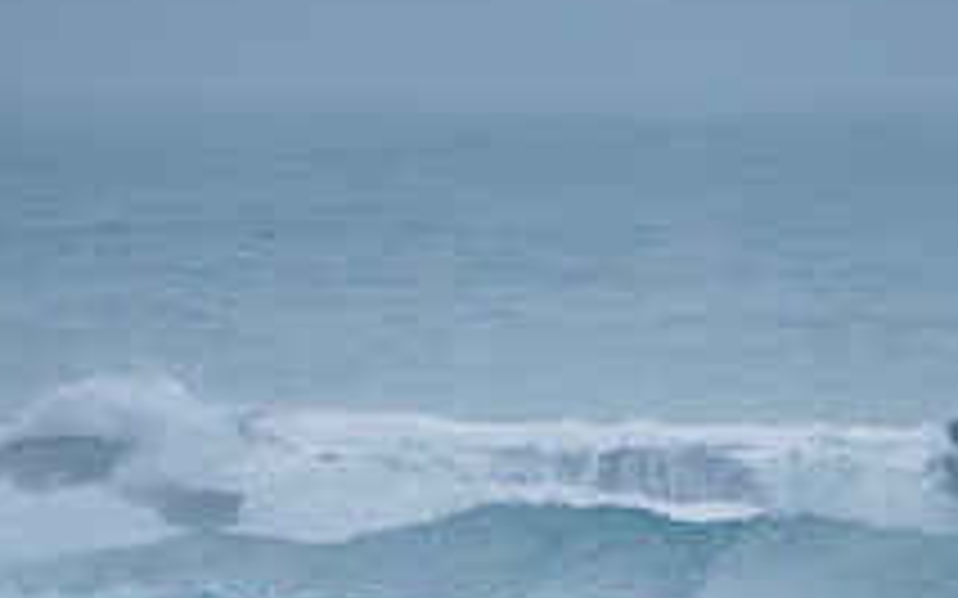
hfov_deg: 1.2
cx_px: 518
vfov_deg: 0.8
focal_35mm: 1703
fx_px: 44451
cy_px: 774
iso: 320
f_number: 5.6
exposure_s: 1/1250
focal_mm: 500
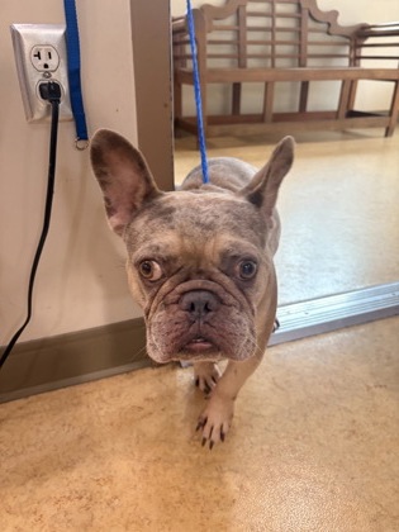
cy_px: 266
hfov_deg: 53.1
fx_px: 400
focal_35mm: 26
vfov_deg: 67.3
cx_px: 200
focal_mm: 5.96
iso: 200
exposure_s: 1/60
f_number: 1.6
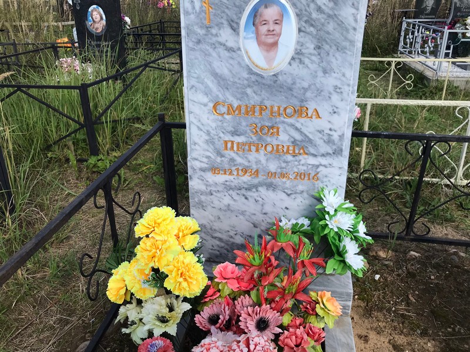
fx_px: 380
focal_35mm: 28
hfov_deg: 63.4
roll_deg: +0.7
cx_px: 235
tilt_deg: -26.4
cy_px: 176
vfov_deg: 49.7
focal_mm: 3.99
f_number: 1.8
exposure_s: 1/1623
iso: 20
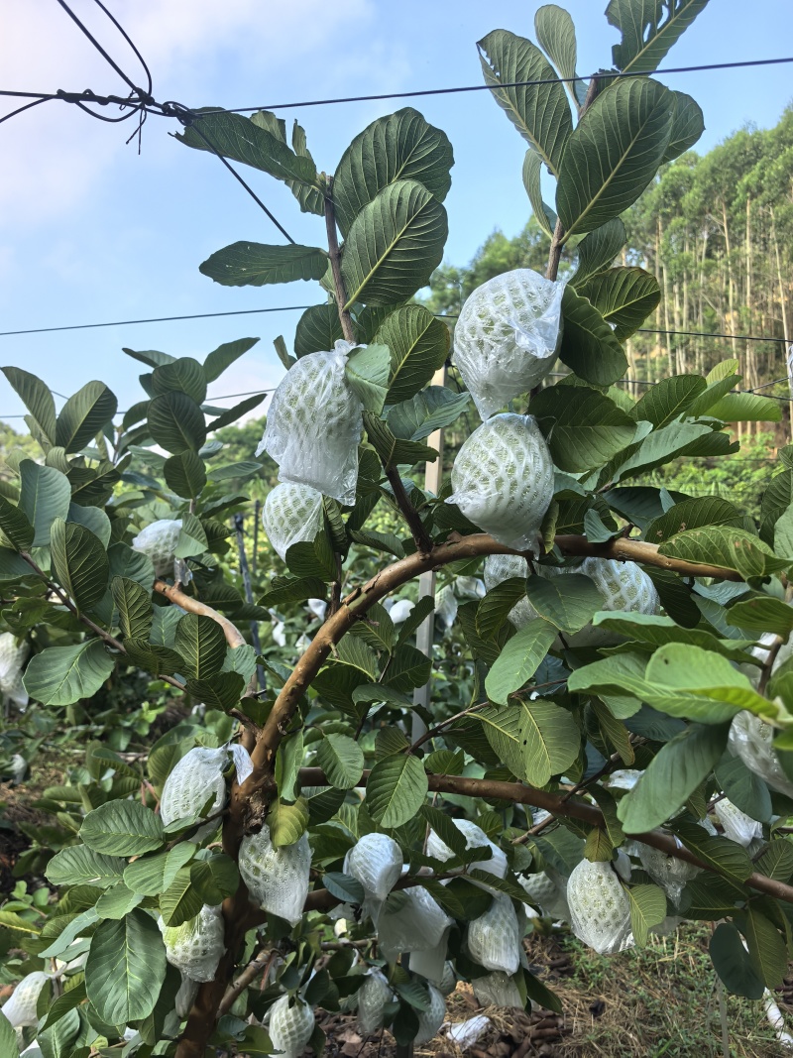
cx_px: 396
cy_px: 529
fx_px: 825
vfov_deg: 65.3
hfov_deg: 51.3
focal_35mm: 27
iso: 250
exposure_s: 1/4167
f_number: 2
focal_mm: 6.98
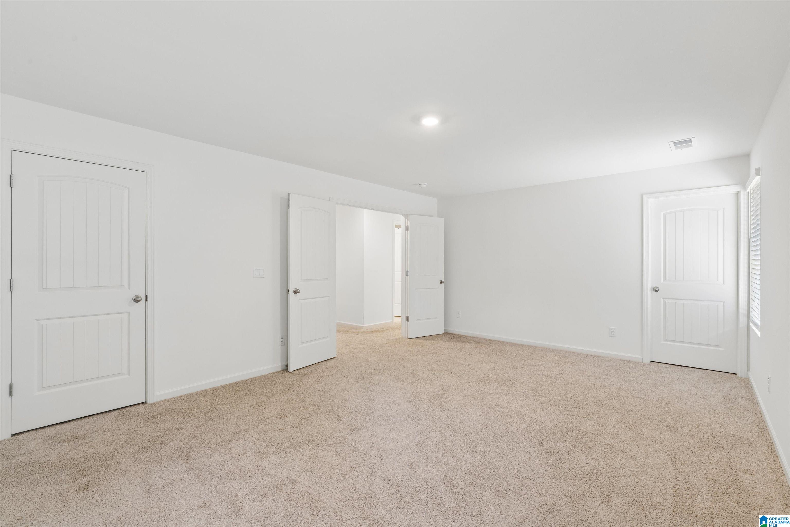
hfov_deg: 96.7
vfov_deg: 73.7
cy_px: 264
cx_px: 395
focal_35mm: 16
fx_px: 351
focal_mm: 16
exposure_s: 1/5
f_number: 13
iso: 400
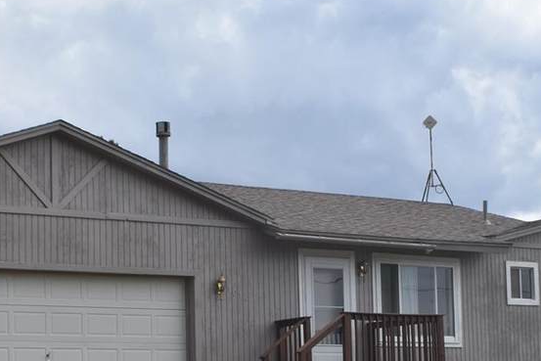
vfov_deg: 11.5
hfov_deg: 17.3
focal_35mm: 118
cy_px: 340
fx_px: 1774
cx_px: 272
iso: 200
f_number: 9
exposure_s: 1/320
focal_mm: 34
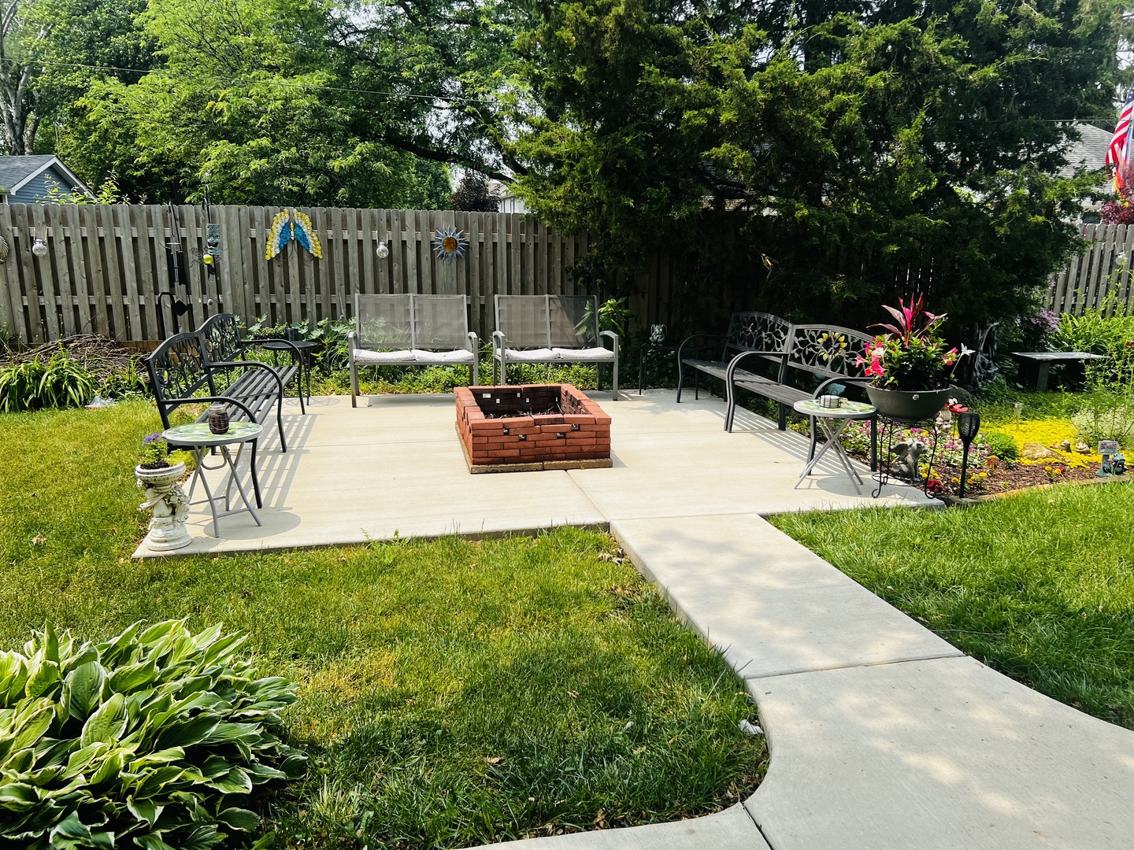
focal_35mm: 26
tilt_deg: -11.9
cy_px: 425
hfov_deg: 67.3
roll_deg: -0.6
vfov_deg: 53.1
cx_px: 567
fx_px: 852
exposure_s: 1/2632
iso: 50
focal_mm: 5.7
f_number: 1.5
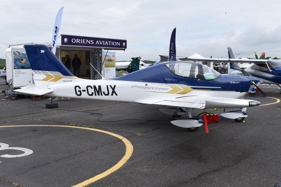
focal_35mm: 34
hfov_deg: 55.1
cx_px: 140
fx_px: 269
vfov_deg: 38.4
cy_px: 94
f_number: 10
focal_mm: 23
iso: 200
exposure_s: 1/400
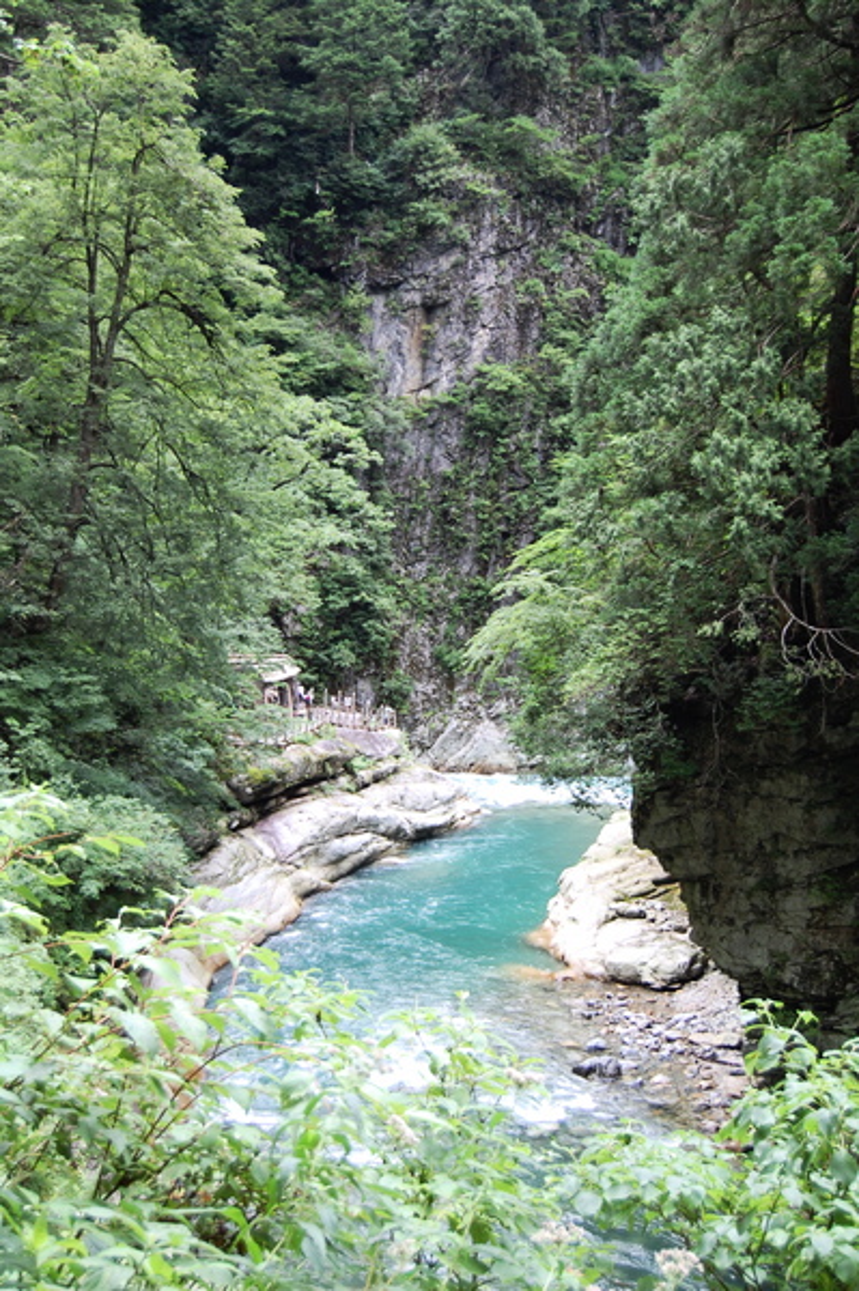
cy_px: 646
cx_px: 430
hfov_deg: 28.9
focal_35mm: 46
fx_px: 1667
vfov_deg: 42.4
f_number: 4.5
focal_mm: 31
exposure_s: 1/50
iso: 200
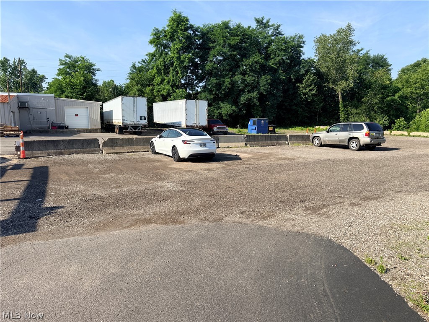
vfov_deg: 56.8
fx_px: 297
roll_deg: -1.0
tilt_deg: -9.6
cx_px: 214
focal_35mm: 24
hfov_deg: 71.6
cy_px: 161
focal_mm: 6.76
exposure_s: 1/3584
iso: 80
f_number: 1.78
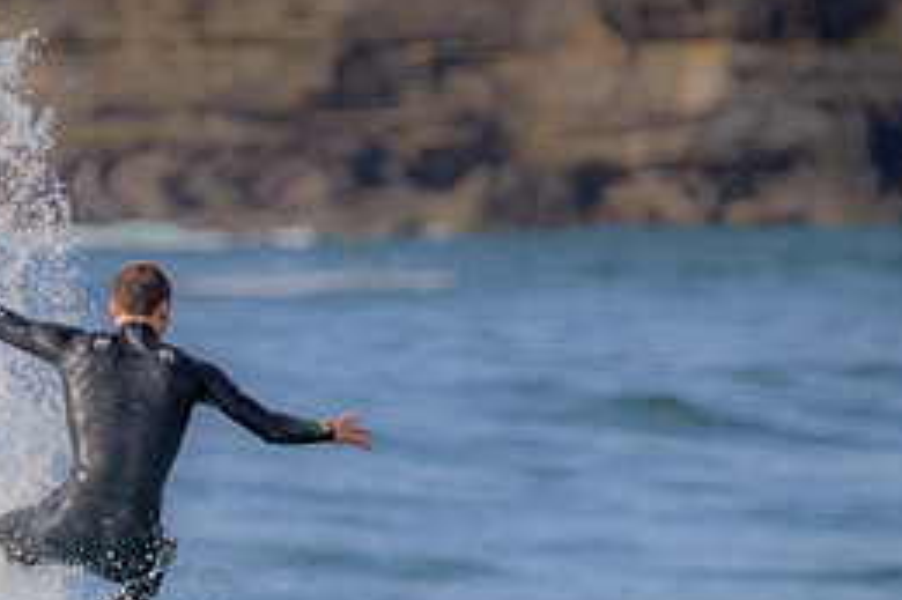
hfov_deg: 1.2
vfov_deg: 0.8
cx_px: 184
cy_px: 654
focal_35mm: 1786
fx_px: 44719
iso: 1600
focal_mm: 800
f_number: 11
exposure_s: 1/2000
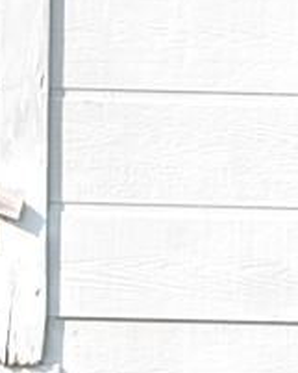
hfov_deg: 4.8
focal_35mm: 326
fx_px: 3586
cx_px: 257
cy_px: 174
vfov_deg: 5.9
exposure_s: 1/200
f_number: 7.1
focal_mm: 31
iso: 200
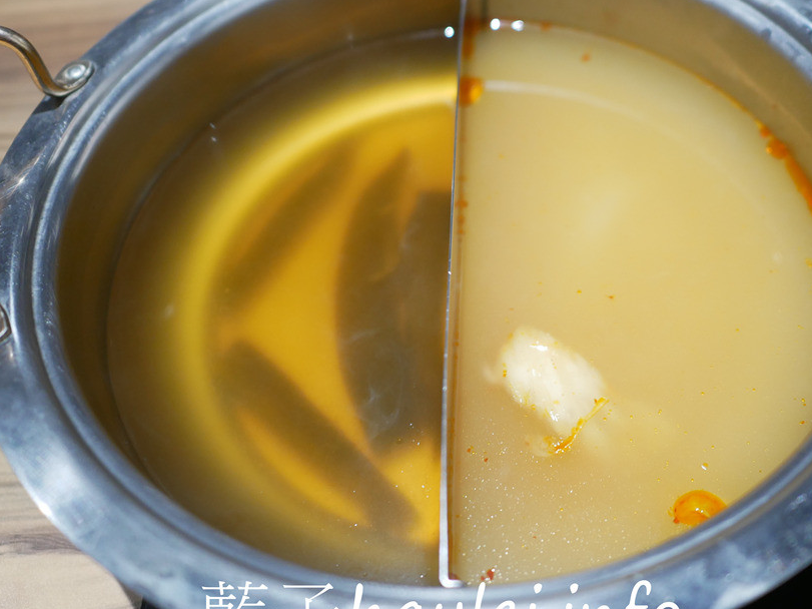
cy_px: 289
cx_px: 482
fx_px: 868
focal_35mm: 37
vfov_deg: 38.6
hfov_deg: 49.9
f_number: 1.7
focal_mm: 15
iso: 500
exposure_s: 1/60
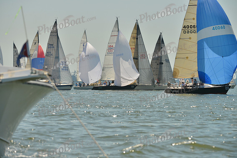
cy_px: 78
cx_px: 118
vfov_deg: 6.7
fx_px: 1343
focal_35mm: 204
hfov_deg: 10.1
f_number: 6.3
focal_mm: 200
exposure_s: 1/1600
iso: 200
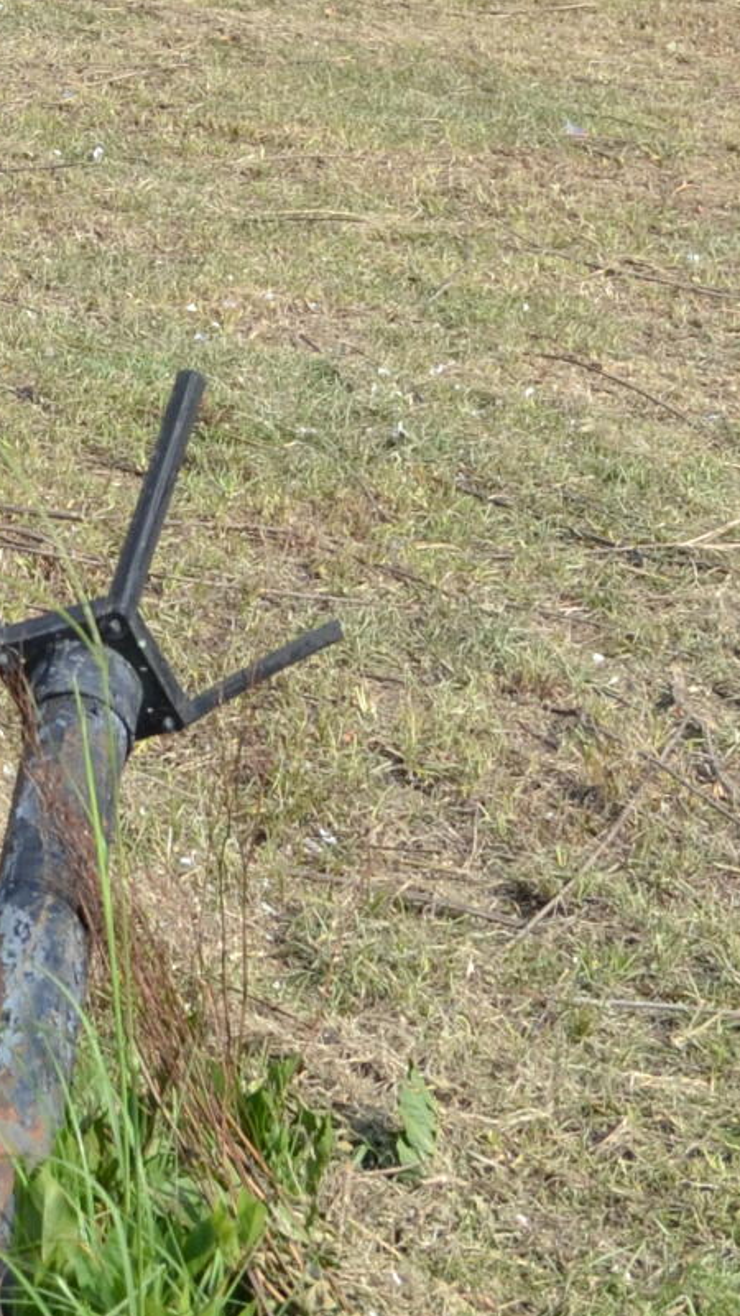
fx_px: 3698
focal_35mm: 106
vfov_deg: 19.3
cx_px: -582
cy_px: -148
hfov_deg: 10.7
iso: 100
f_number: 4.5
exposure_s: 1/640
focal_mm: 18
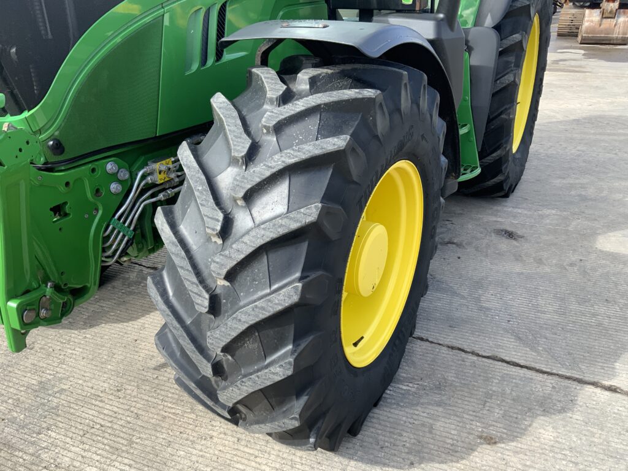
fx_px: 526
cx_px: 314
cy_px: 236
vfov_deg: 48.2
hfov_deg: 61.7
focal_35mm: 29
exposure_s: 1/358
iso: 16
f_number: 1.8
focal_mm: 3
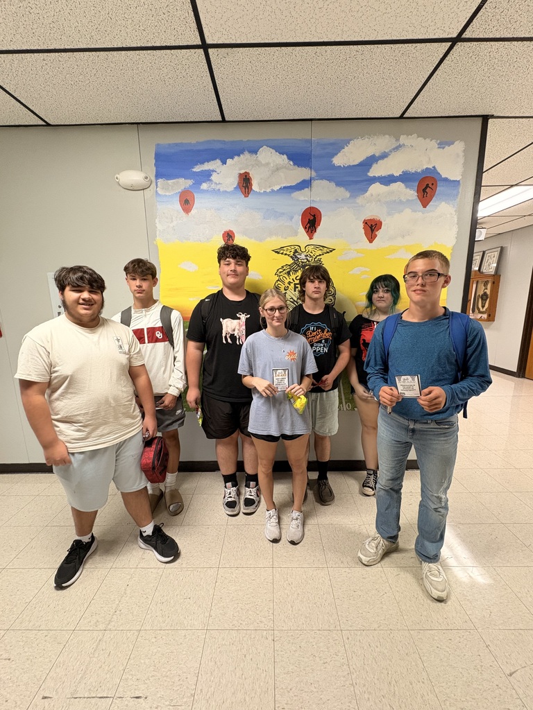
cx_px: 266
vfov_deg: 102.1
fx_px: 287
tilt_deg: -10.1
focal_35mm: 14
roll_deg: +1.1
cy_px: 355
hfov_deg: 85.7
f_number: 2.2
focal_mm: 2.22
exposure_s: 1/60
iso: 320
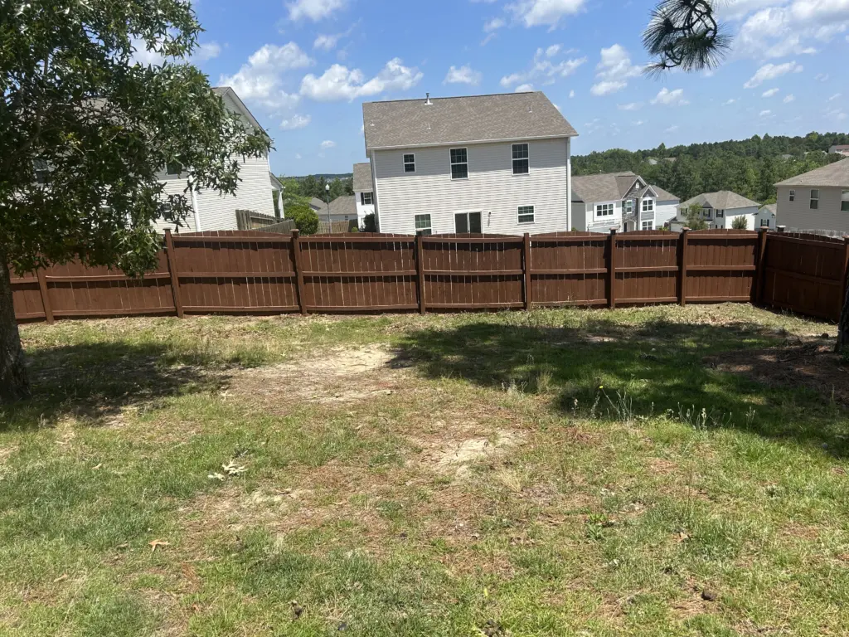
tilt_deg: -11.0
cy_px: 318
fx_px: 638
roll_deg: +1.9
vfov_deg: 53.1
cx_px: 424
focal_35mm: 26
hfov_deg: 67.3
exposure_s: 1/3356
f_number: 1.5
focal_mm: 5.7
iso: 50
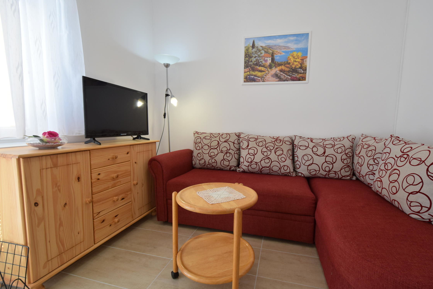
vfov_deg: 73.7
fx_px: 192
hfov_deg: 96.6
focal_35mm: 16
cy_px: 140
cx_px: 229
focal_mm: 10
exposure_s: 1/100
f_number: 5
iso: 400
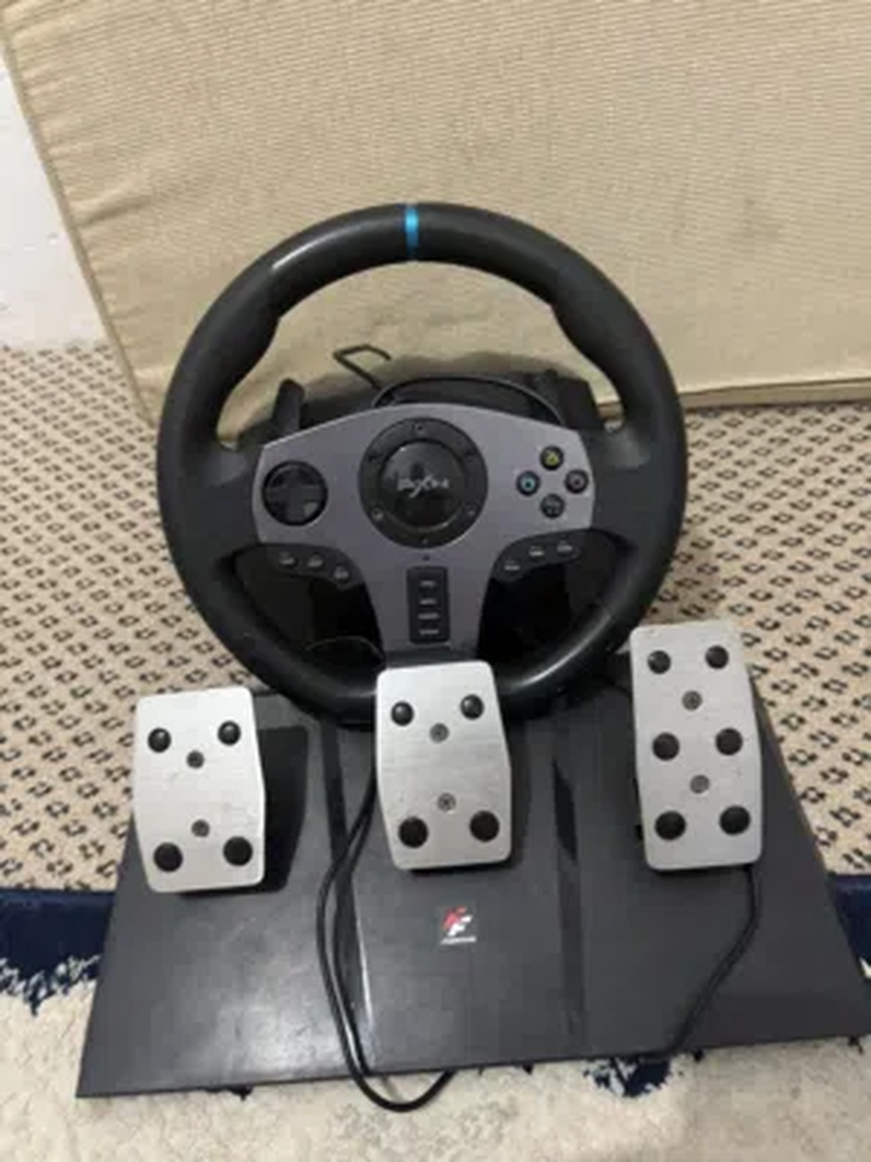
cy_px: 581
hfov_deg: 56.8
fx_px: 805
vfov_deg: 71.6
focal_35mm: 24
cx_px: 436
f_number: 1.78
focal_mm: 6.76
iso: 1000
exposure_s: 1/33
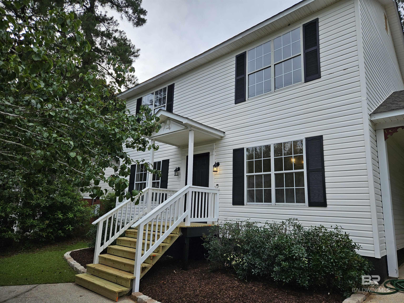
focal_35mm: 23
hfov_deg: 73.9
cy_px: 152
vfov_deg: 58.9
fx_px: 268
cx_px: 202
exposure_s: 1/857
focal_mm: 5.4
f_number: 1.8
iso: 25
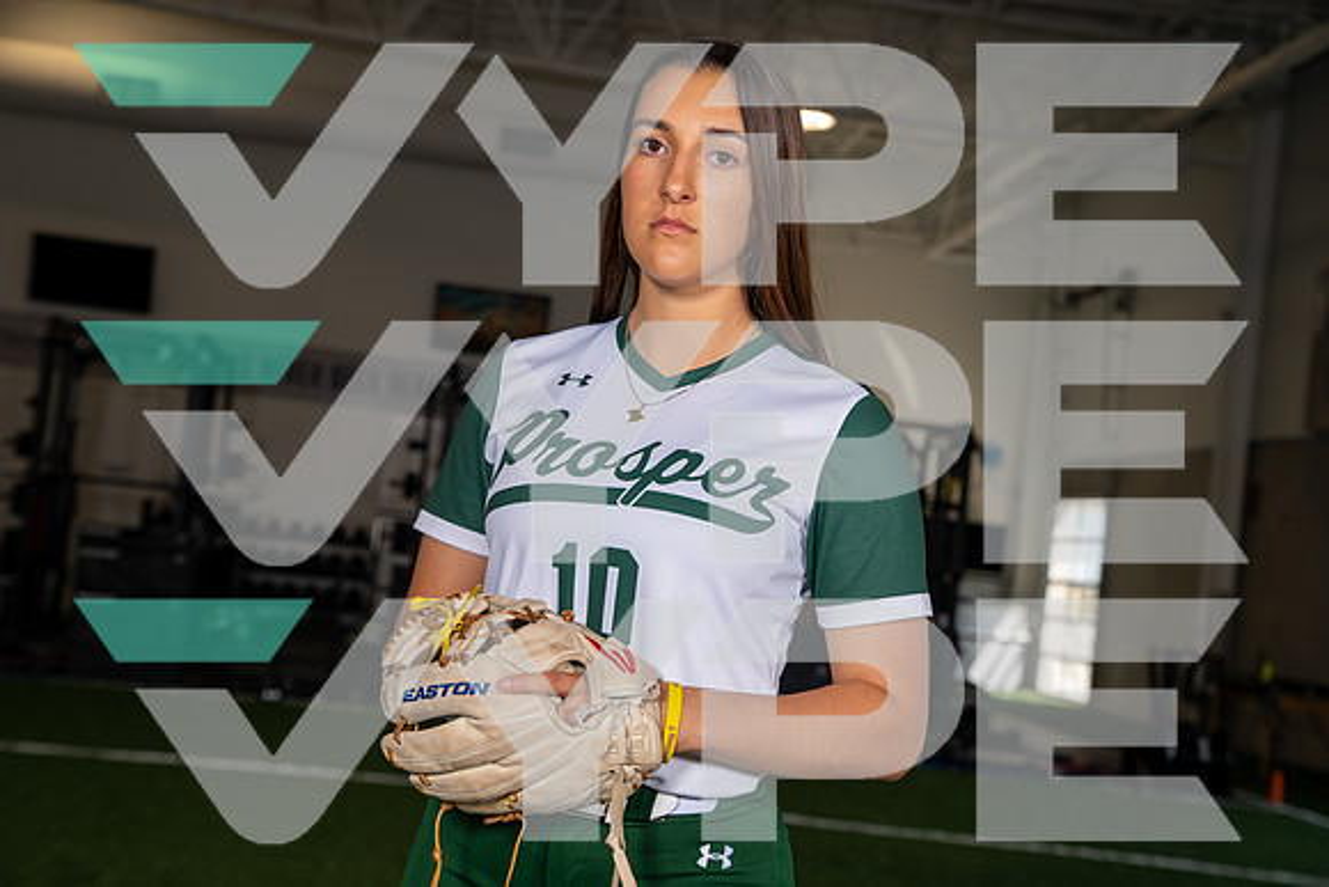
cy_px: 444
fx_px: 2585
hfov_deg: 28.8
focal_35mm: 70
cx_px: 664
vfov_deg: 19.5
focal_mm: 70
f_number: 5.6
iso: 200
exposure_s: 1/200
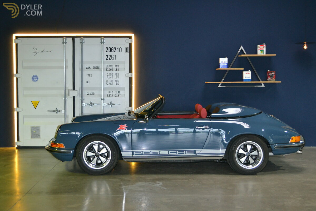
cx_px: 158
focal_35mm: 44
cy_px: 106
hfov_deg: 45.0
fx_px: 382
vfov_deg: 30.8
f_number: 4.5
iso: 1000
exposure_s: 1/60
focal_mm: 29
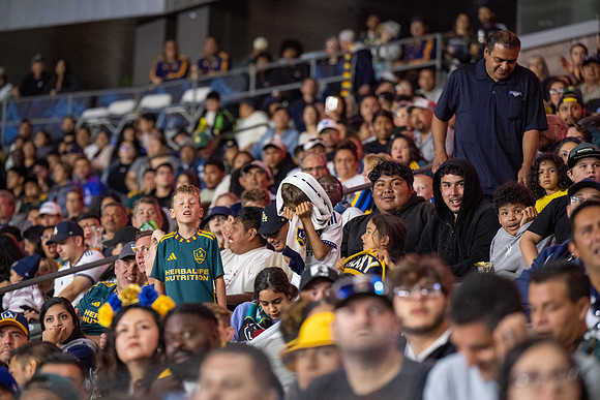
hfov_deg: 10.3
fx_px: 3334
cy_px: 200
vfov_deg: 6.9
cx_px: 300
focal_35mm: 200
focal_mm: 200
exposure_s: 1/400
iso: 4500
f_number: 4
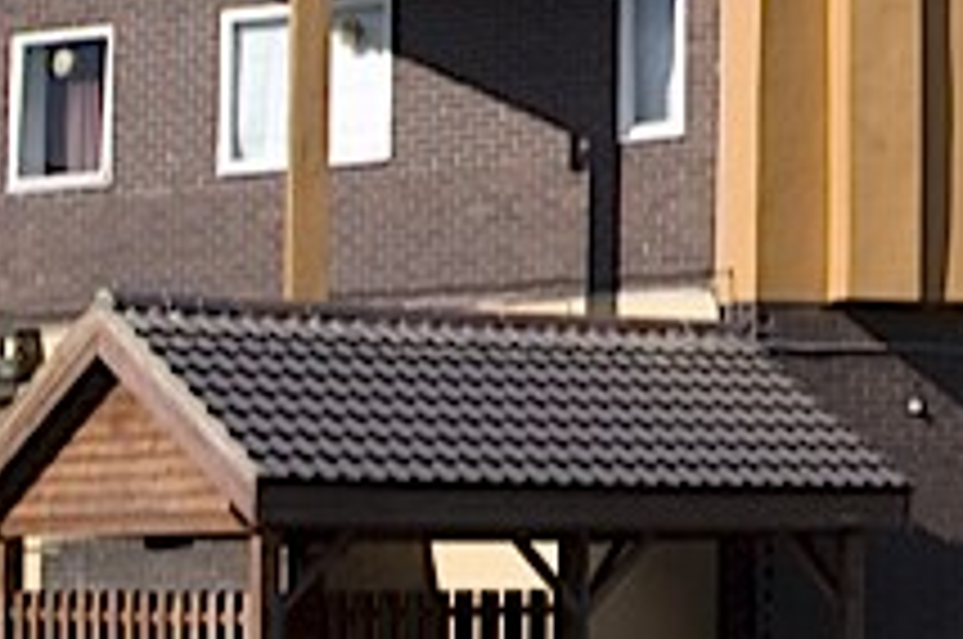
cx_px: 1606
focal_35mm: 157
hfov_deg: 12.2
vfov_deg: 8.7
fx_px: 4193
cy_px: 272
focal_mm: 28
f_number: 11
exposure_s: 1/125
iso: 200
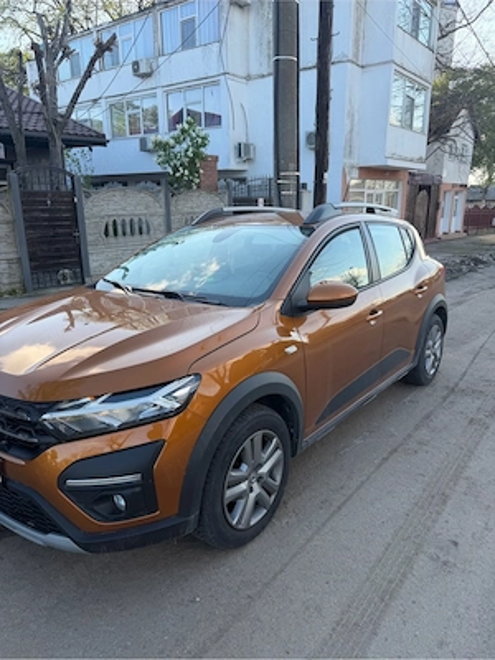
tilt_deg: -14.3
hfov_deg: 56.8
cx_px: 248
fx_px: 458
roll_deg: +0.1
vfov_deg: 71.6
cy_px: 330
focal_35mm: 24
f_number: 1.78
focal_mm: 6.76
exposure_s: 1/671
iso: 80
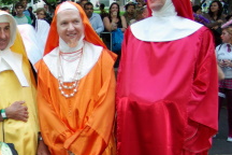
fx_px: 516
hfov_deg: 23.5
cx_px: -33
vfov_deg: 16.8
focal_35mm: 80
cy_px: 140
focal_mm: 18
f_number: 3.5
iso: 400
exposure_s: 1/25
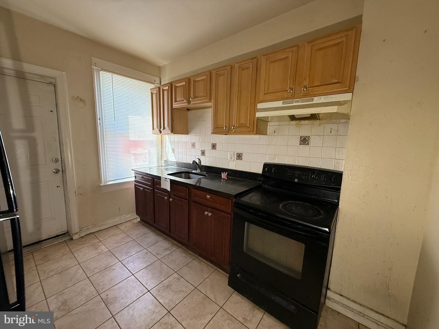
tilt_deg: -5.9
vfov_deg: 85.7
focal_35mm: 14
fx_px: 178
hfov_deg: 102.1
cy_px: 164
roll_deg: -1.4
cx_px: 220
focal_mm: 2.22
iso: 160
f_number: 2.2
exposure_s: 1/99
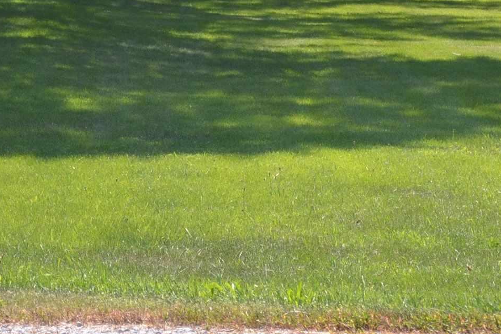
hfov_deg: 9.5
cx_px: 314
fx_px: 3028
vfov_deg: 6.2
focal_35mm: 218
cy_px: -147
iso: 100
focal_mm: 45
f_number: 5.6
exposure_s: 1/200
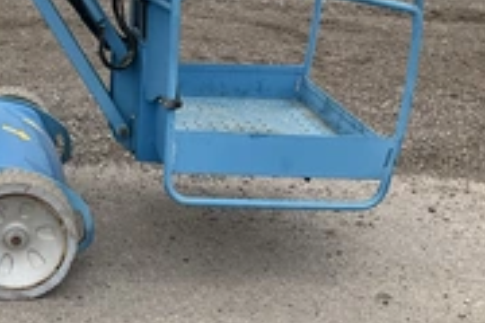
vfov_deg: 19.7
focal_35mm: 67
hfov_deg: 28.6
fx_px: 903
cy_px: 0
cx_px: 24
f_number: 1.8
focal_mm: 3
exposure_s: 1/855
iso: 25
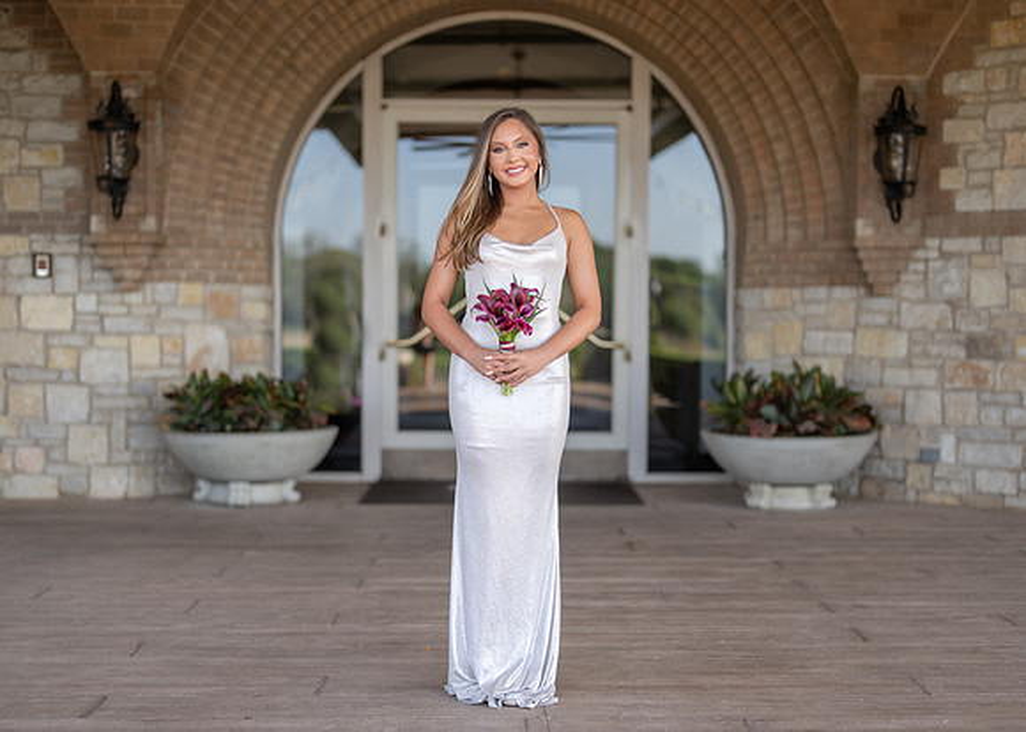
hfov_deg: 32.6
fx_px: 1753
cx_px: 505
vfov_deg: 23.6
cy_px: 410
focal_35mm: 60
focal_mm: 50
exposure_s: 1/1000
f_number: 1.2
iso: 160
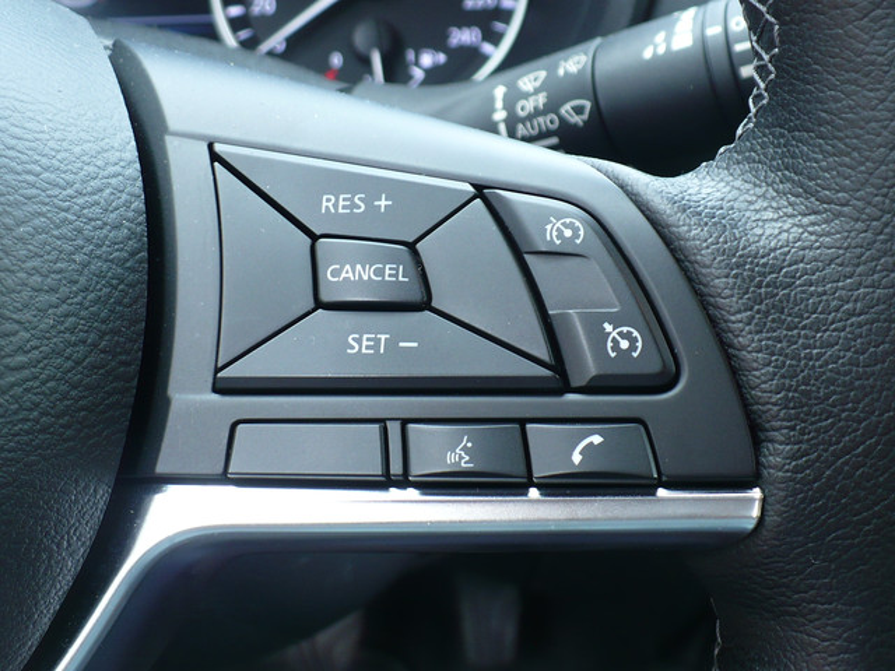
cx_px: 448
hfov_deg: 38.2
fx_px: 1293
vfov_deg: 29.1
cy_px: 336
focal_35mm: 50
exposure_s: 1/30
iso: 100
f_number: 2.8
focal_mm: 6.1
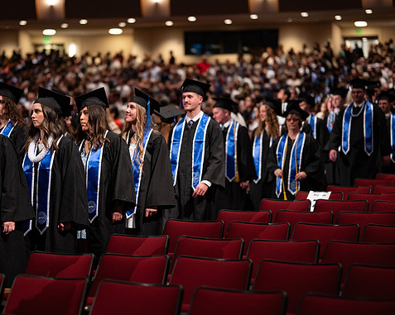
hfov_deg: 19.8
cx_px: 164
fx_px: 1133
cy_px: 159
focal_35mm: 97
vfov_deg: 15.8
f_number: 1.8
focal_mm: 85
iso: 1250
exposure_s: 1/200
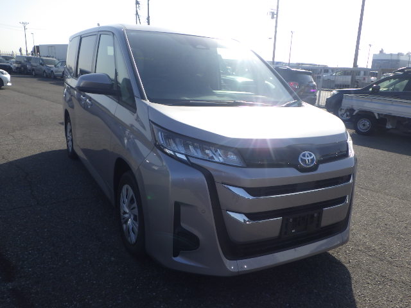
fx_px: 332
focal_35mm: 28
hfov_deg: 63.4
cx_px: 206
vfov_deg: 49.7
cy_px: 154
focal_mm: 5
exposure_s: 1/800
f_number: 4.2
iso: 125
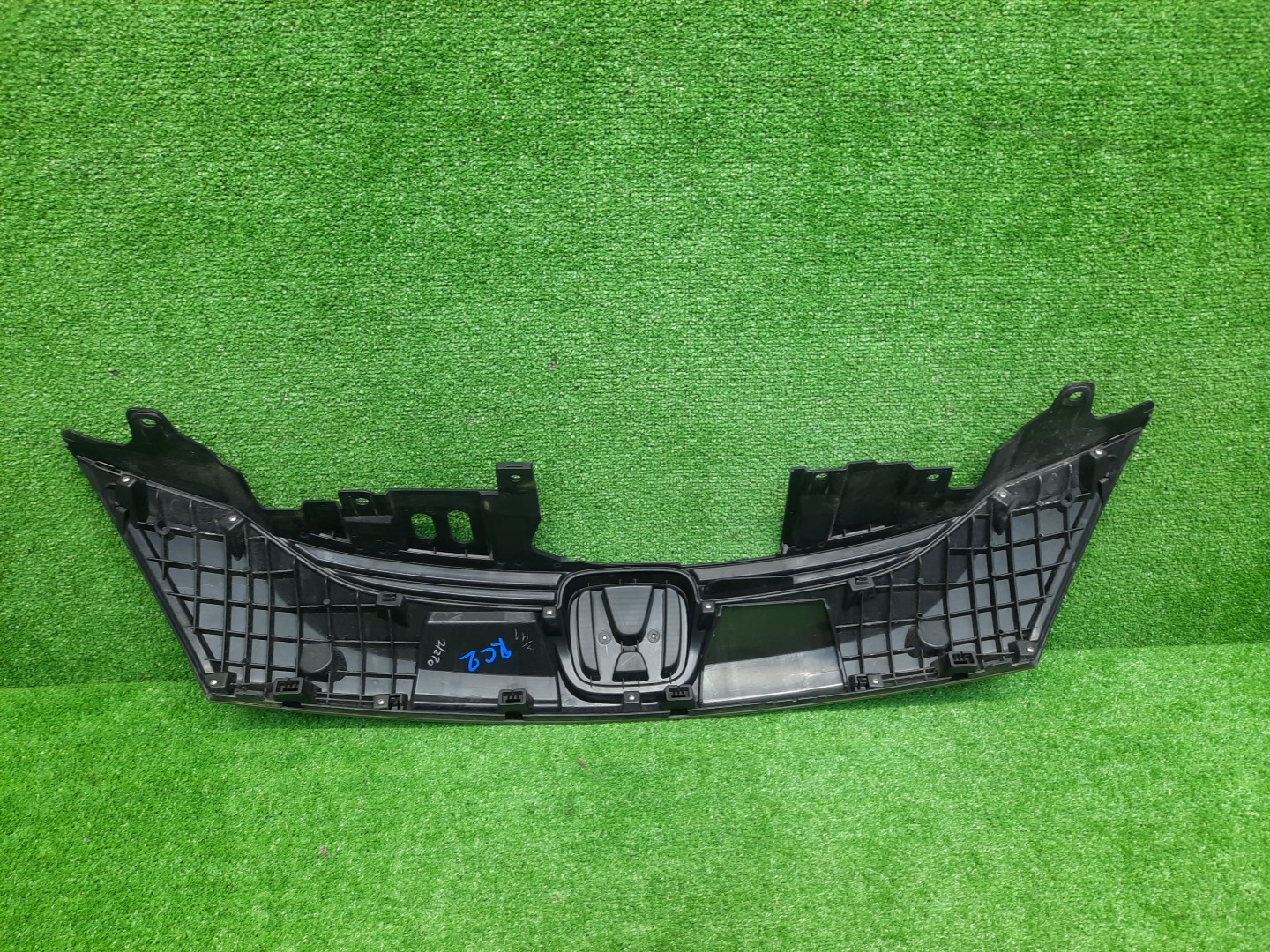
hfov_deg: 69.4
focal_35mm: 25
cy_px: 476
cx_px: 635
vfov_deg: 54.9
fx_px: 917
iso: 104
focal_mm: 4.6
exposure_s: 1/50
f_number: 2
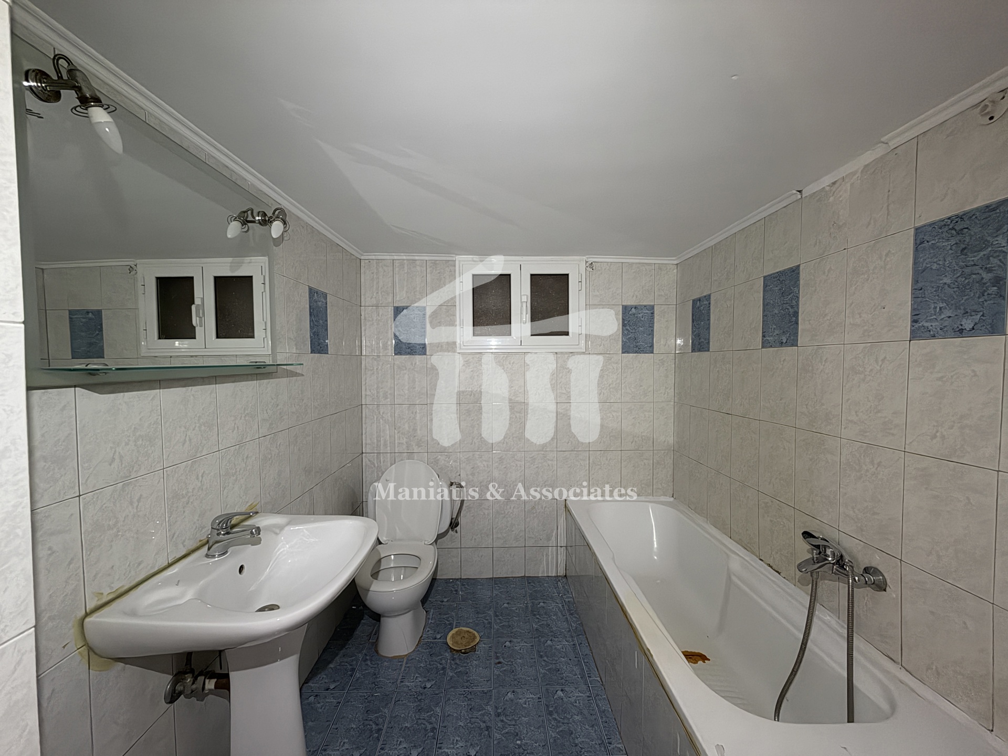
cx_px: 504
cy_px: 378
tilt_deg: -1.9
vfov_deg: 85.7
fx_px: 408
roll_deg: +0.5
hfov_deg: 102.1
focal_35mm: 14
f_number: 2.2
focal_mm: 2.22
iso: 640
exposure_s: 1/40
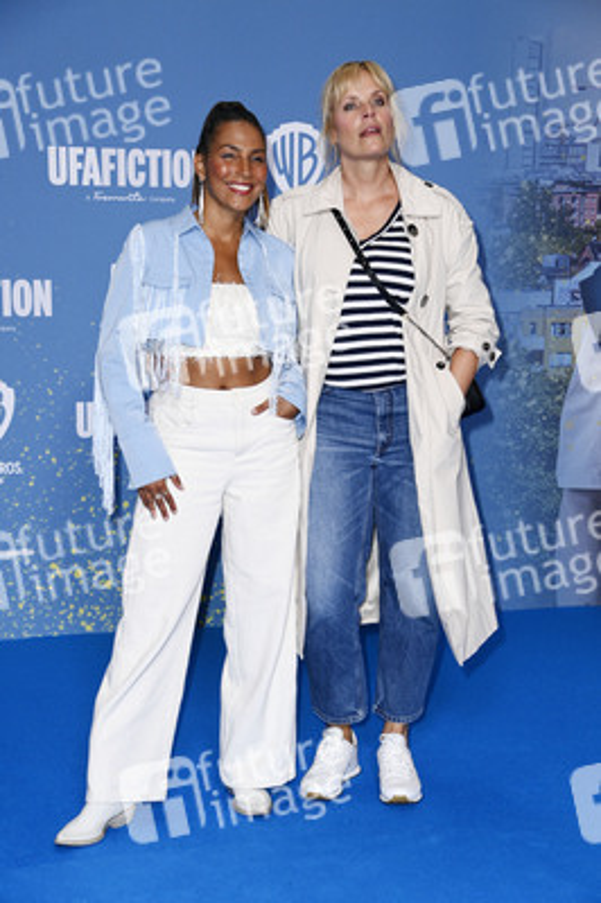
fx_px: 1806
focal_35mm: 72
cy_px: 452
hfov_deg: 18.9
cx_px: 300
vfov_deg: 28.1
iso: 1000
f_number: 5.6
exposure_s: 1/250
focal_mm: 72
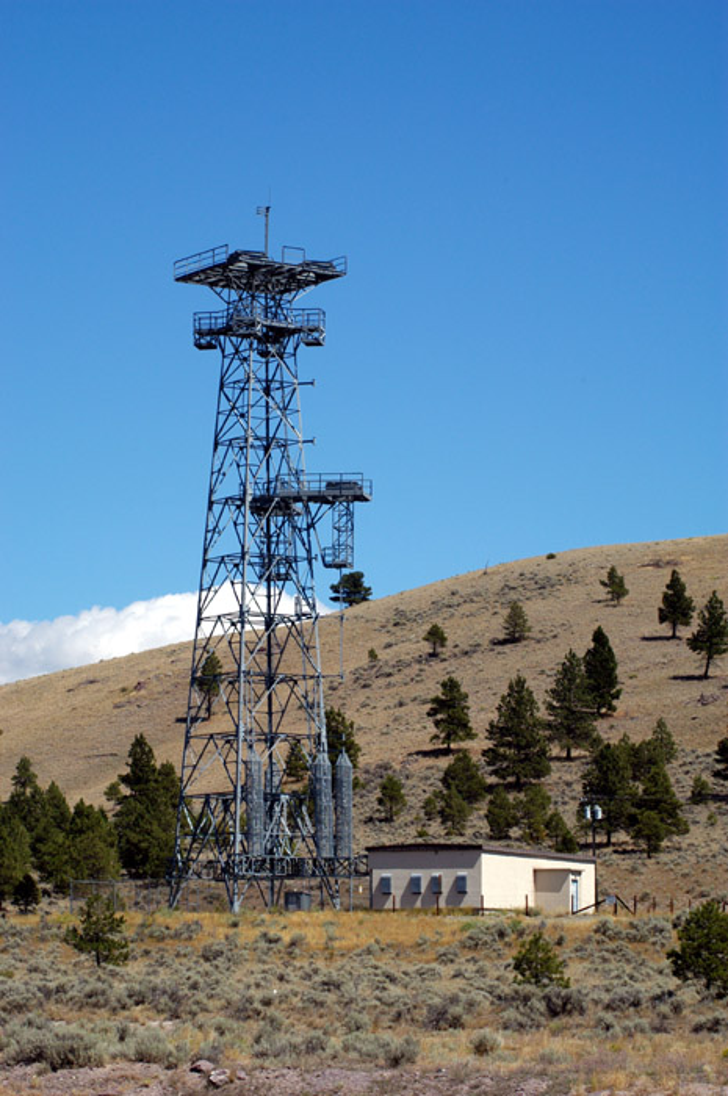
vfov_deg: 19.5
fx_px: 3193
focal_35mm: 105
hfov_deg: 13.0
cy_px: 548
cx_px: 364
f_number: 10
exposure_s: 1/400
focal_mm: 70
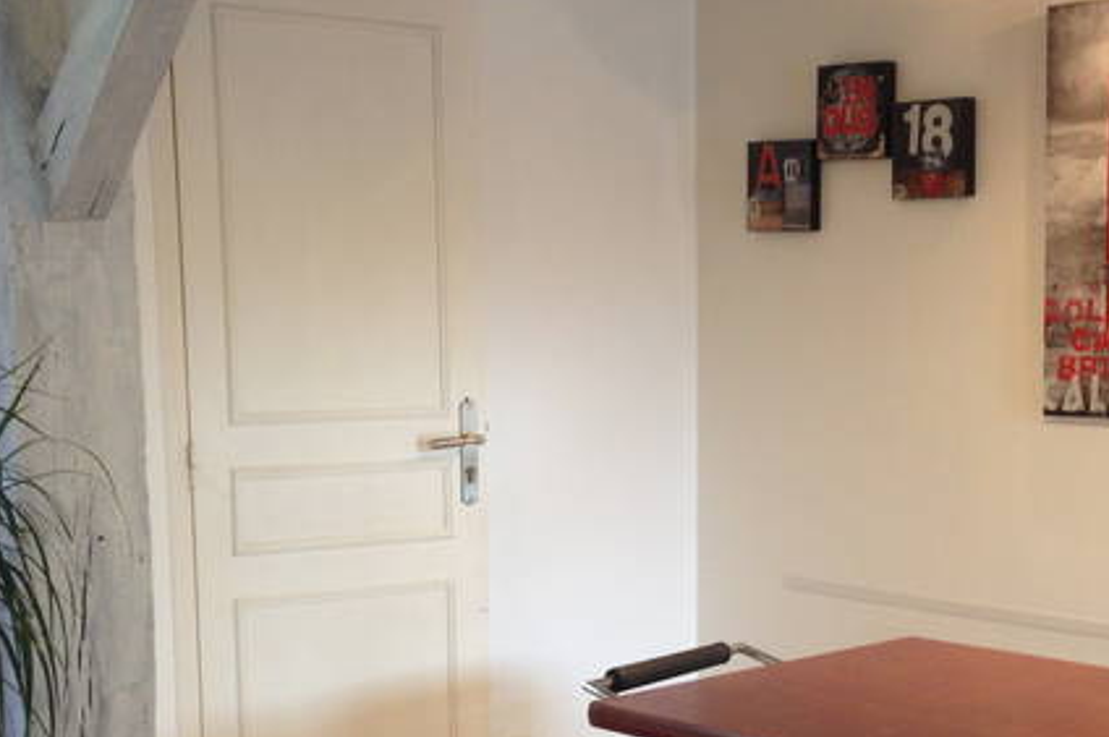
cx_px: 769
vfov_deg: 21.0
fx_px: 1970
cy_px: 578
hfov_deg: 31.1
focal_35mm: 64
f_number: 2.4
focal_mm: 4.12
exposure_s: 1/20
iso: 64
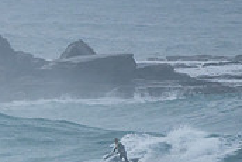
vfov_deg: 0.7
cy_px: 164
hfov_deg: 1.0
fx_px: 13906
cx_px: -94
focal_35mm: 2067
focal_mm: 500
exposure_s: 1/1250
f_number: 5.6
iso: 450
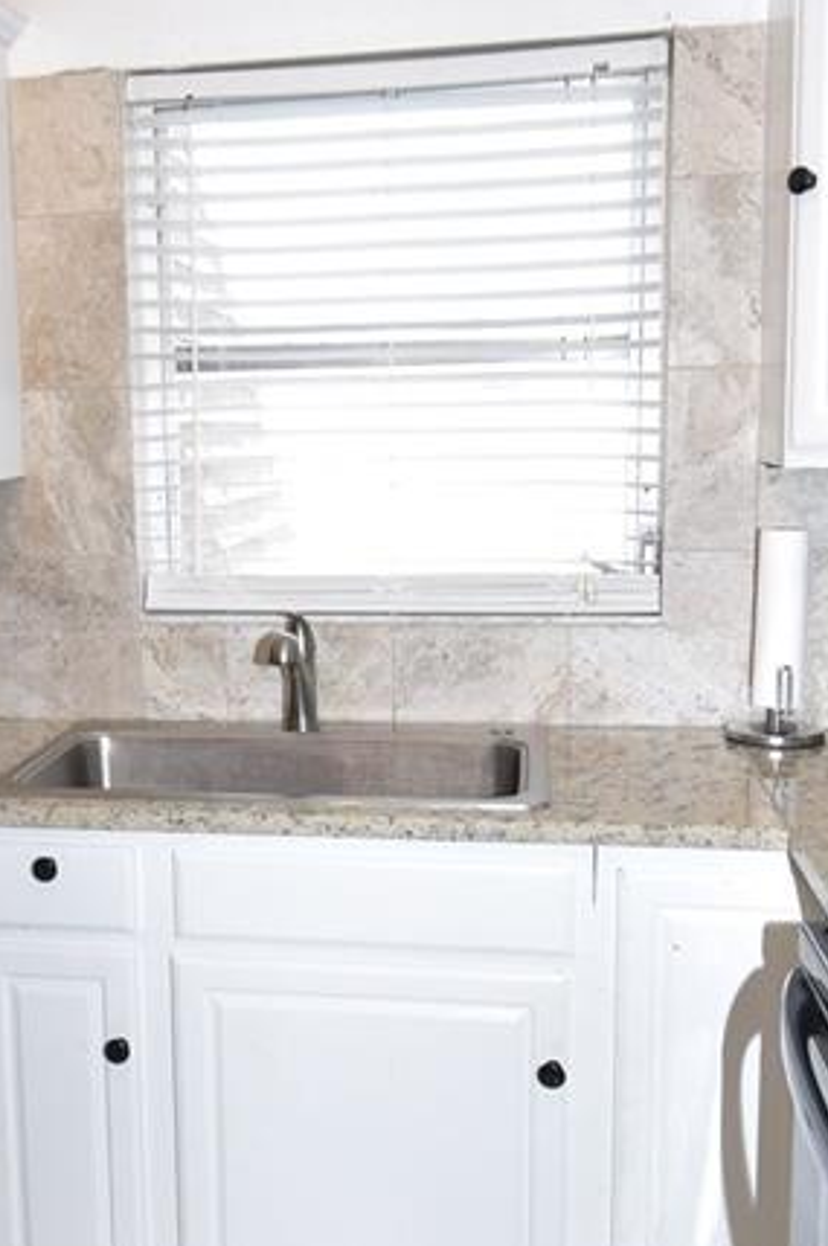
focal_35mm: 42
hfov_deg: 31.2
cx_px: 202
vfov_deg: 46.4
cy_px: 662
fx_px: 1452
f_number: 4.5
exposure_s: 1/80
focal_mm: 10
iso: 400
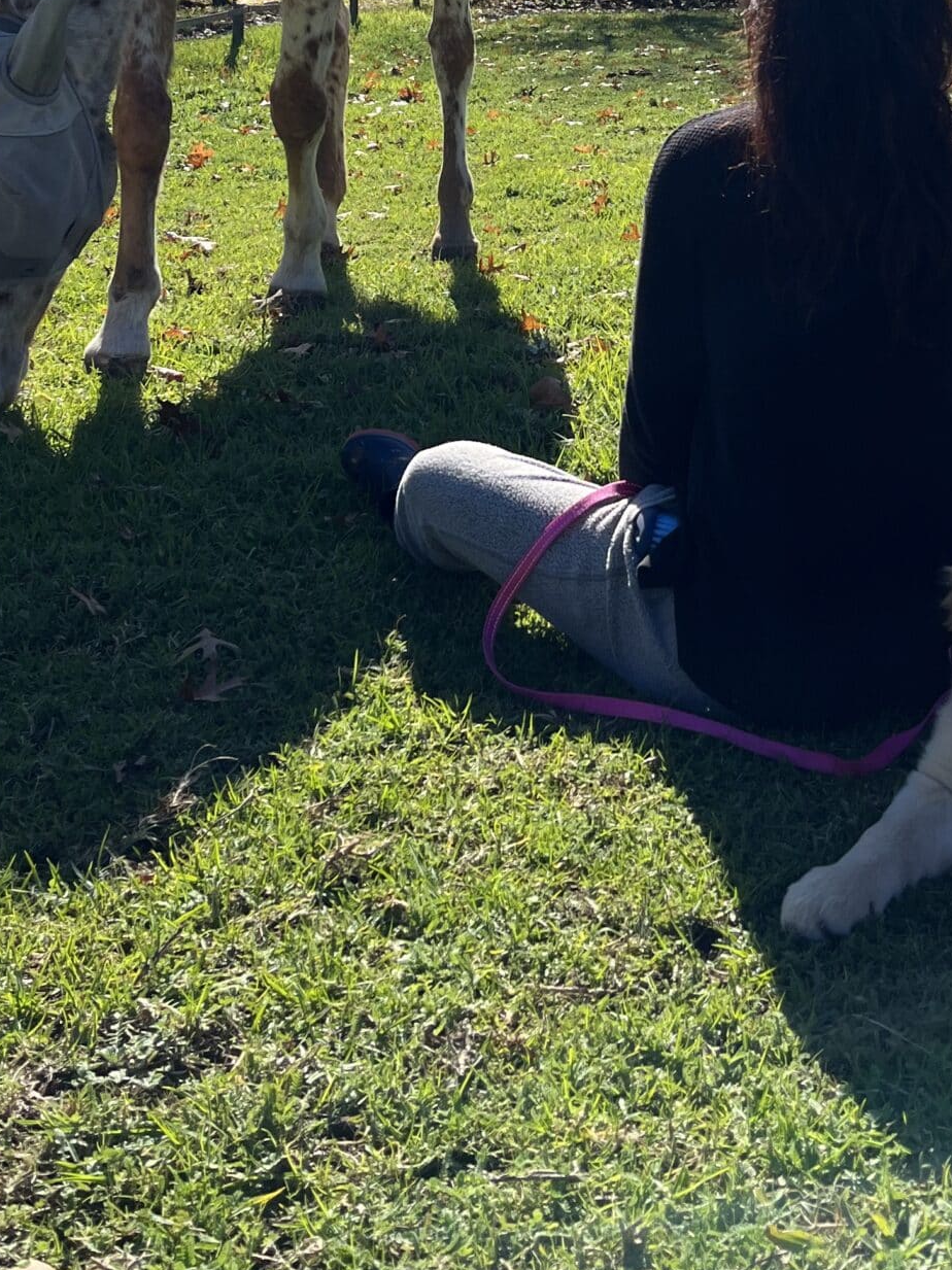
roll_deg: -1.2
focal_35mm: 54
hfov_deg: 27.0
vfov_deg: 32.7
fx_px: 1981
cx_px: 546
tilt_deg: -1.6
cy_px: 5
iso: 50
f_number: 1.6
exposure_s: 1/2755
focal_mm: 5.1
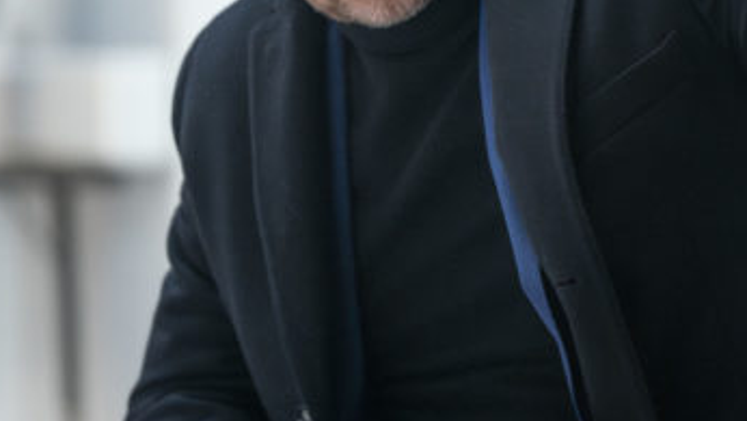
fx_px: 6401
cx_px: 639
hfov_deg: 6.7
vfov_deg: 3.8
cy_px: 30
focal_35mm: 323
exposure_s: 1/250
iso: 3200
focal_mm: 178
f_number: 3.5
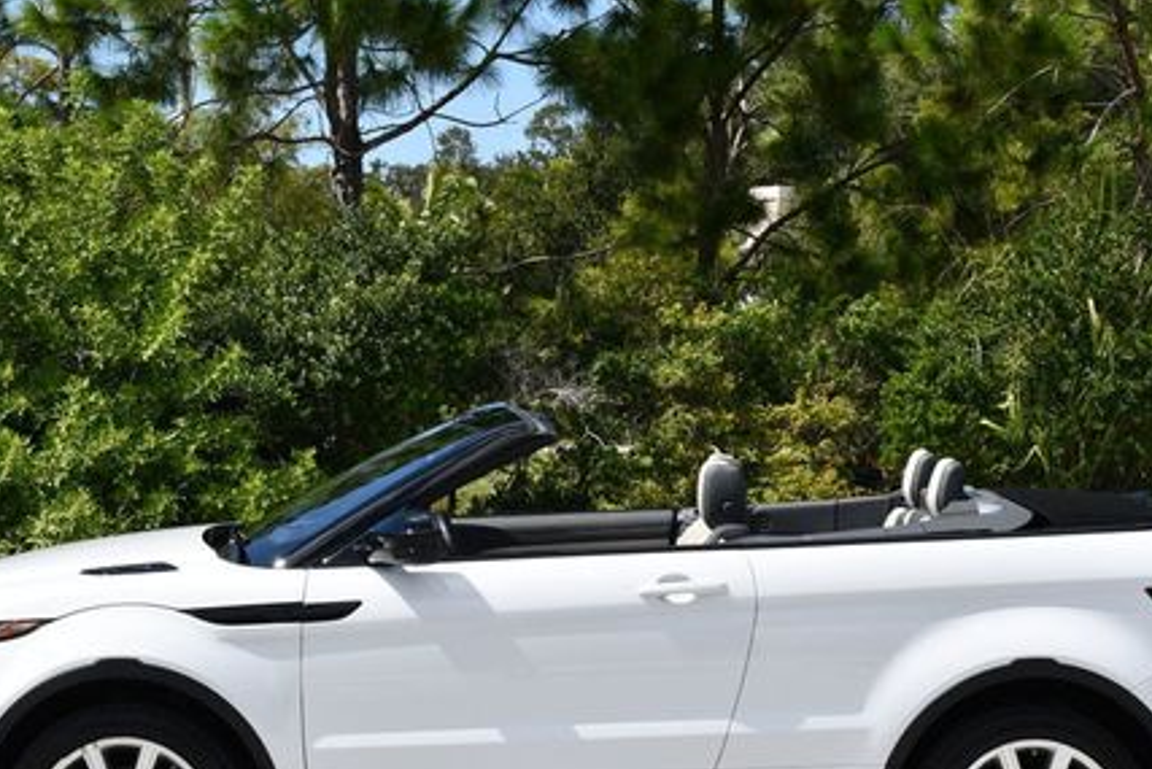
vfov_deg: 14.2
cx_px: 575
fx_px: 3073
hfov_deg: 21.2
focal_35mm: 96
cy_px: 505
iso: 100
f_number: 8
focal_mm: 32
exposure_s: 1/250
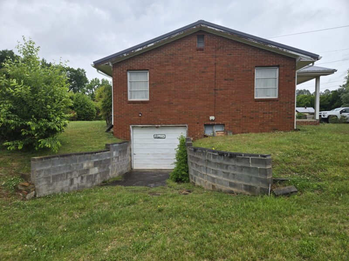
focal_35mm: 23
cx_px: 174
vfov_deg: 58.9
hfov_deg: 73.9
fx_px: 232
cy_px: 130
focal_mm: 5.4
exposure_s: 1/387
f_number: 1.8
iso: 25
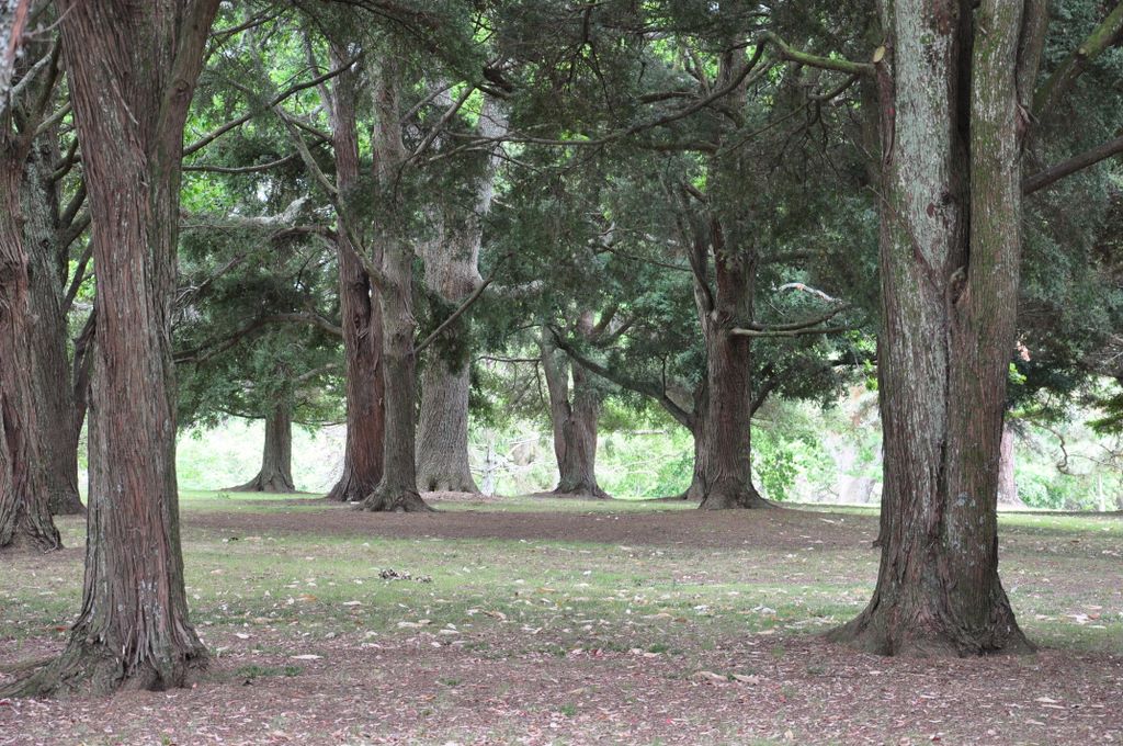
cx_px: 562
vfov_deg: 13.8
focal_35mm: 99
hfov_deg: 20.6
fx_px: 3084
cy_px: 373
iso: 500
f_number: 7.1
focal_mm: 66
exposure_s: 1/30
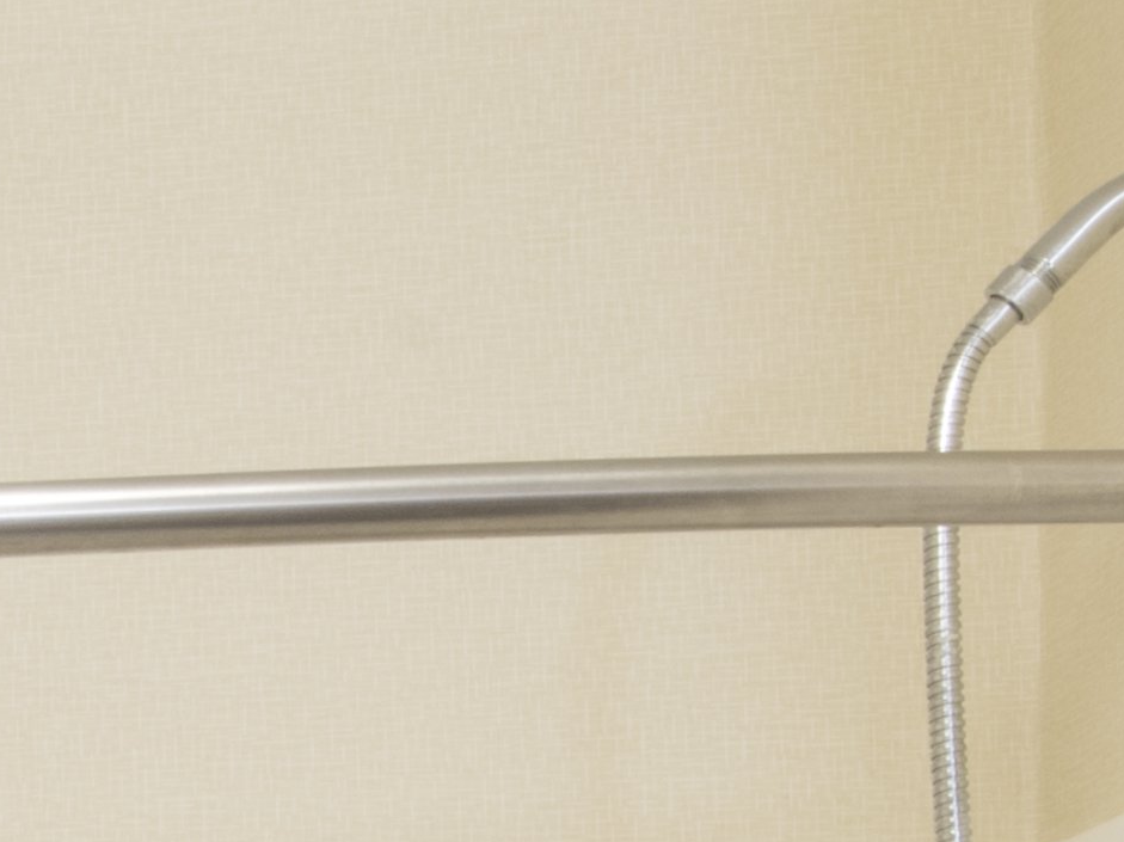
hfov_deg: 11.3
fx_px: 4642
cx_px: -1654
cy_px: 2373
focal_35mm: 143
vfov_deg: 8.8
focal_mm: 19
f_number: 16
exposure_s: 2
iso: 200
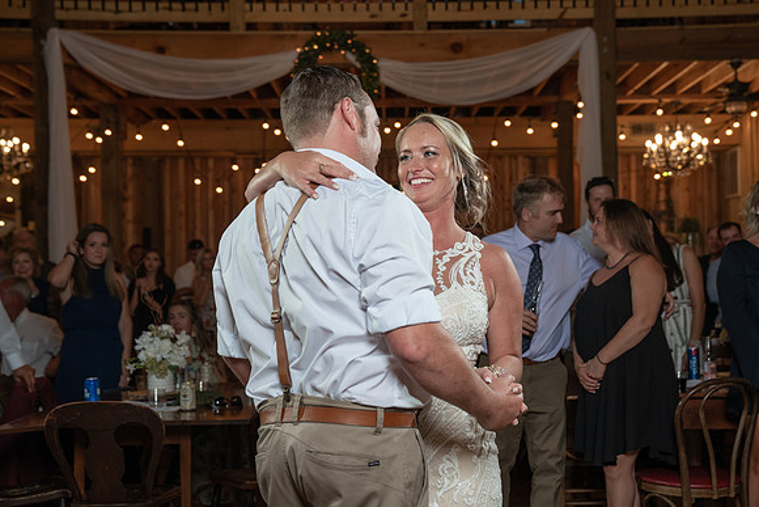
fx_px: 1134
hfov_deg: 37.0
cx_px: 415
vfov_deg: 25.2
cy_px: 249
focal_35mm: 54
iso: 1000
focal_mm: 48
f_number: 4
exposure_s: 1/200
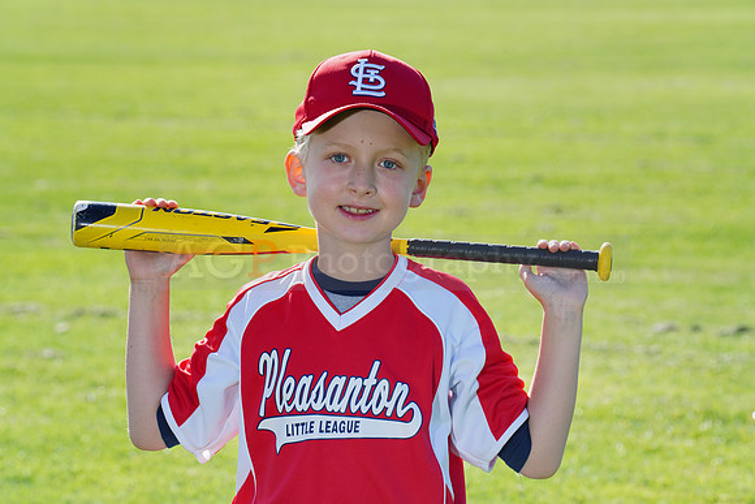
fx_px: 3860
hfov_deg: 11.2
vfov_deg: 7.5
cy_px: 252
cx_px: 378
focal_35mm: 184
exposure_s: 1/200
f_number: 10
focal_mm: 184
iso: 200
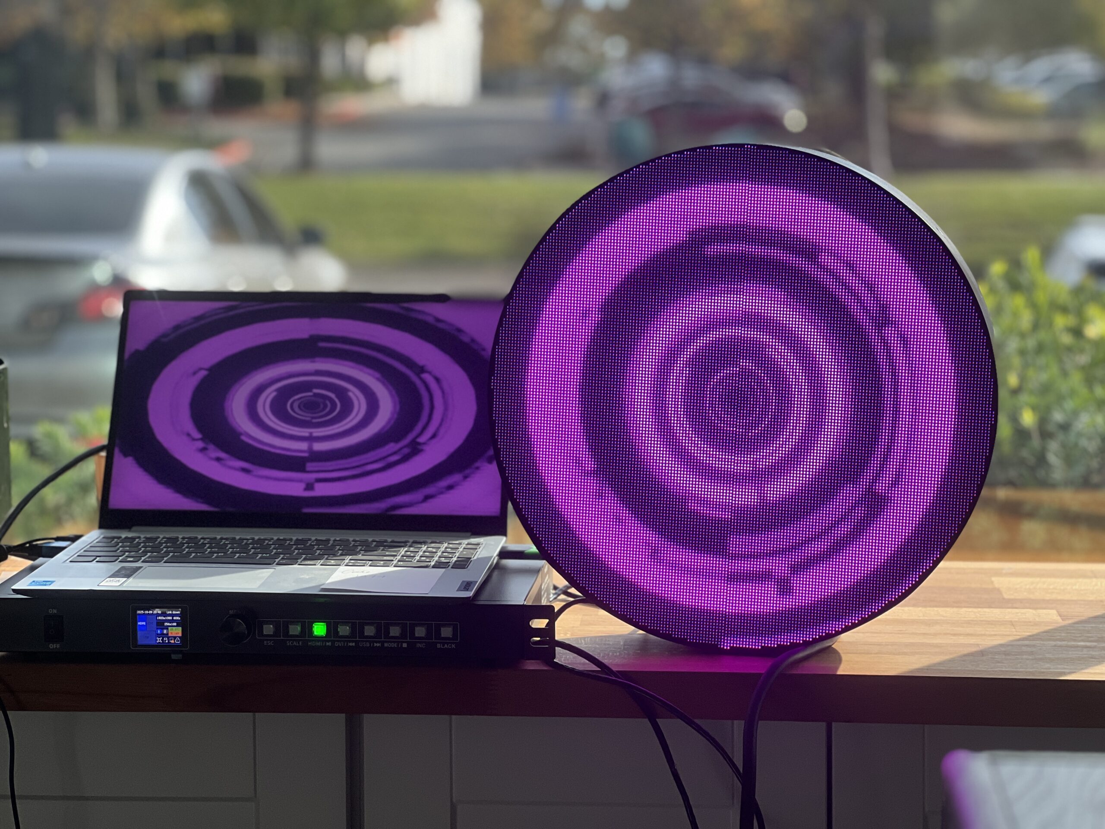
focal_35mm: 77
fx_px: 2458
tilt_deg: -7.5
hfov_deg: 25.3
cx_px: 552
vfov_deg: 19.1
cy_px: 414
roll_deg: +0.7
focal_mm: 9
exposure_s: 1/120
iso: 160
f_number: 2.8
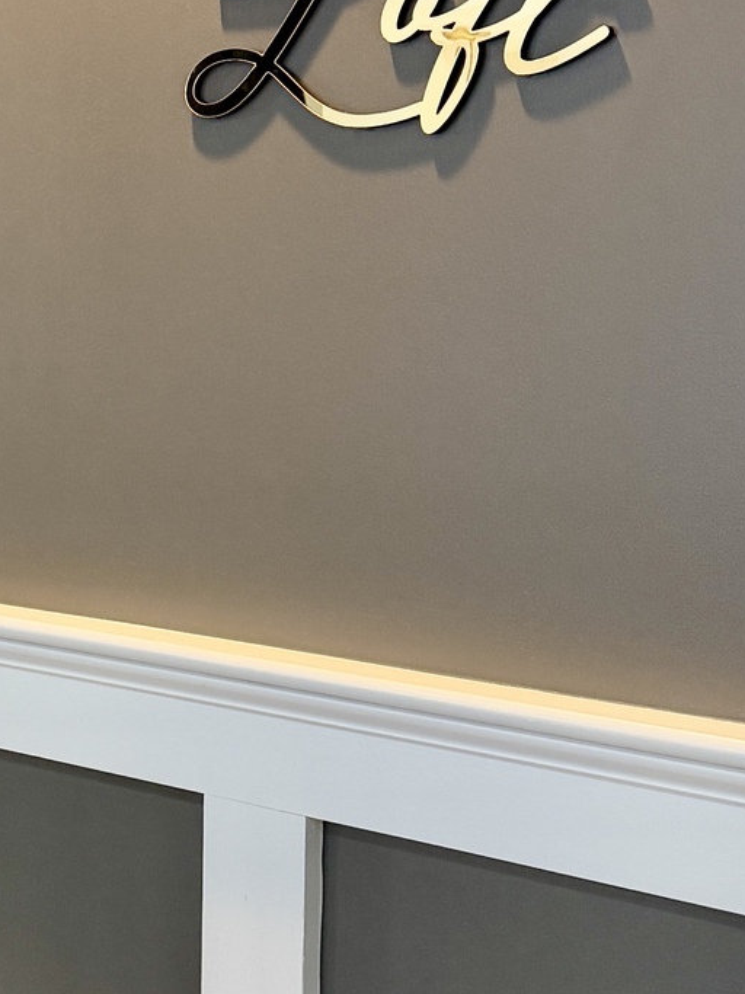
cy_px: 505
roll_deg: -1.5
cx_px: 100
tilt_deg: -5.2
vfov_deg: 24.1
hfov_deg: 18.0
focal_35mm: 81
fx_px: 2325
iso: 320
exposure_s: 1/120
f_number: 1.78
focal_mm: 6.76
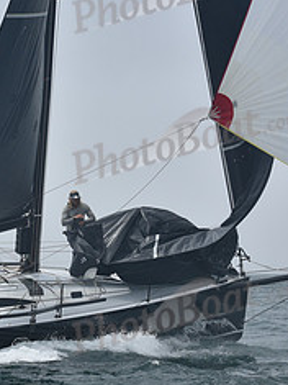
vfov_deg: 11.9
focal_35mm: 166
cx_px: -11
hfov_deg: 8.9
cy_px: 250
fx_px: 1843
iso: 250
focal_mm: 70
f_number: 11
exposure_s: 1/800
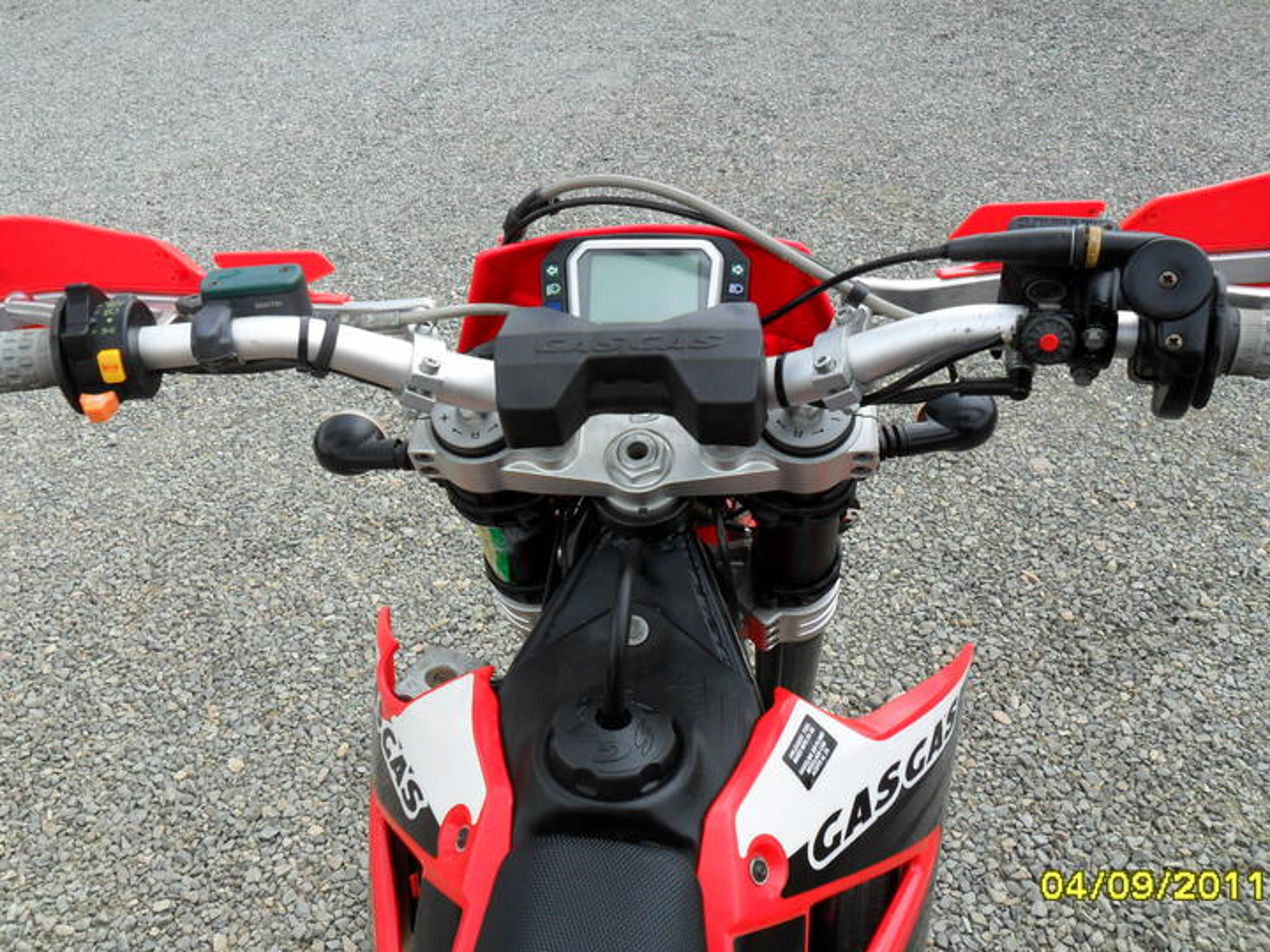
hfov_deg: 60.0
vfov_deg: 46.8
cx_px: 617
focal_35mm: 30
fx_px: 1101
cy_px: 458
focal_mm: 4.9
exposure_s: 1/500
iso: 100
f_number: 3.5
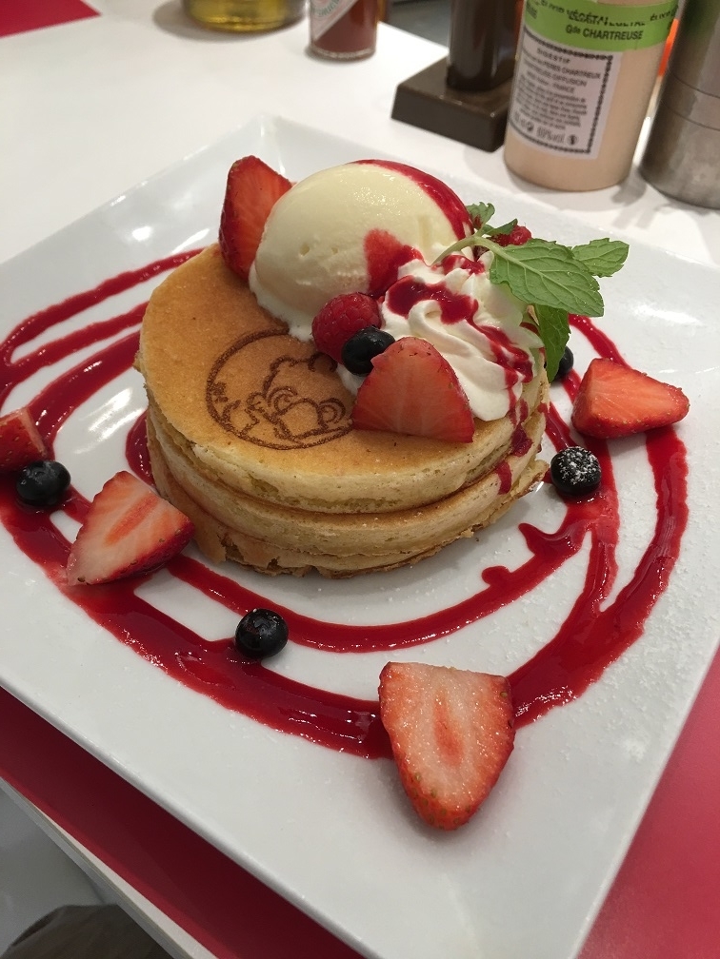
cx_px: 360
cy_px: 480
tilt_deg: -46.4
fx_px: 804
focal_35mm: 29
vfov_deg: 61.7
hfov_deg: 48.2
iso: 32
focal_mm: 4.15
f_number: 2.2
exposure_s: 1/30
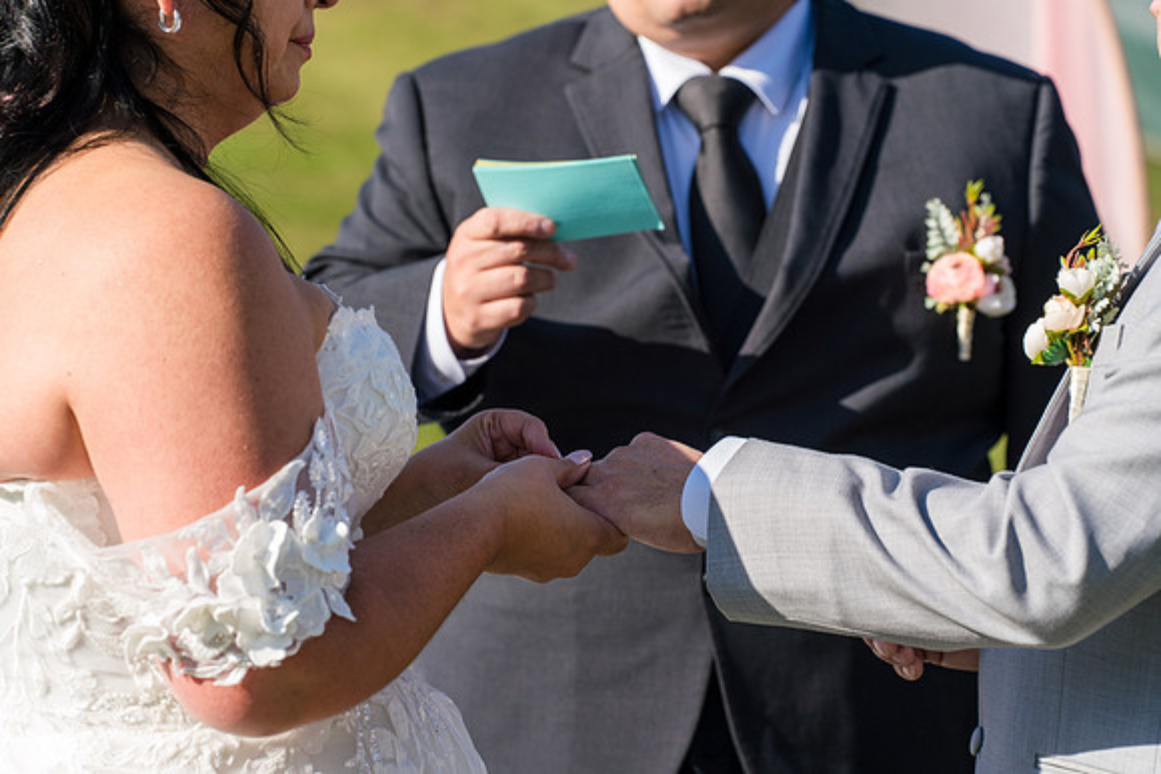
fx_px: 4838
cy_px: 387
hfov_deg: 13.7
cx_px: 580
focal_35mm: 150
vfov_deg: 9.2
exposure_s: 1/640
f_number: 6.3
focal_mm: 150
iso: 250
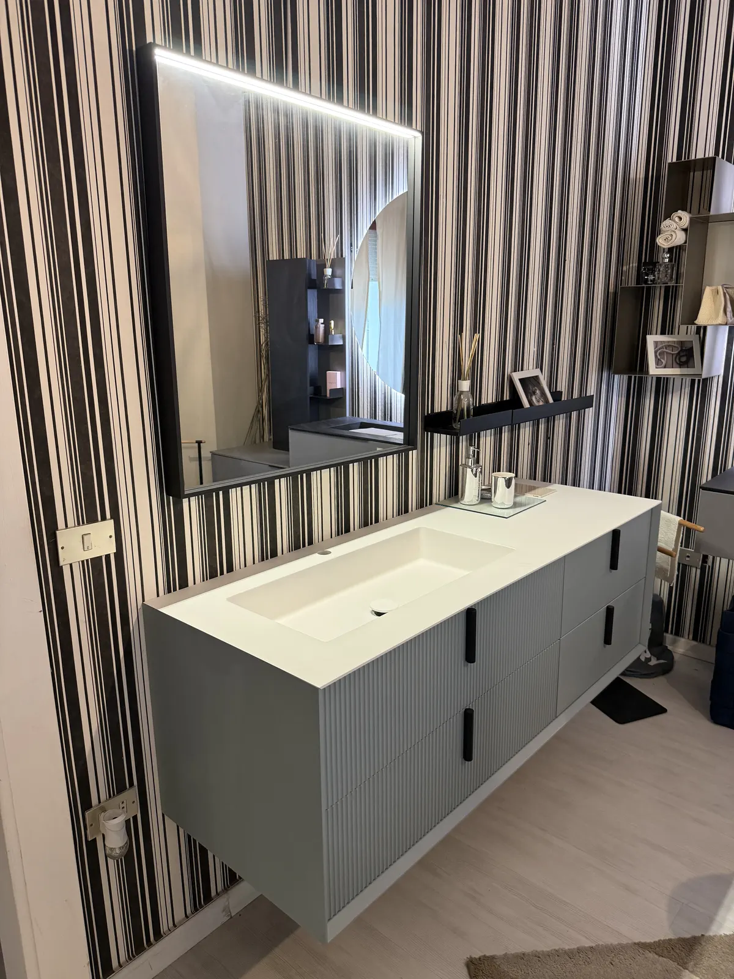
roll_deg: -0.4
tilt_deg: -13.5
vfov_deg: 71.6
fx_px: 679
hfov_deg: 56.8
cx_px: 367
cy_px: 490
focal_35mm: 24
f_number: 1.78
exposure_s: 1/50
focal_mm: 6.76
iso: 200
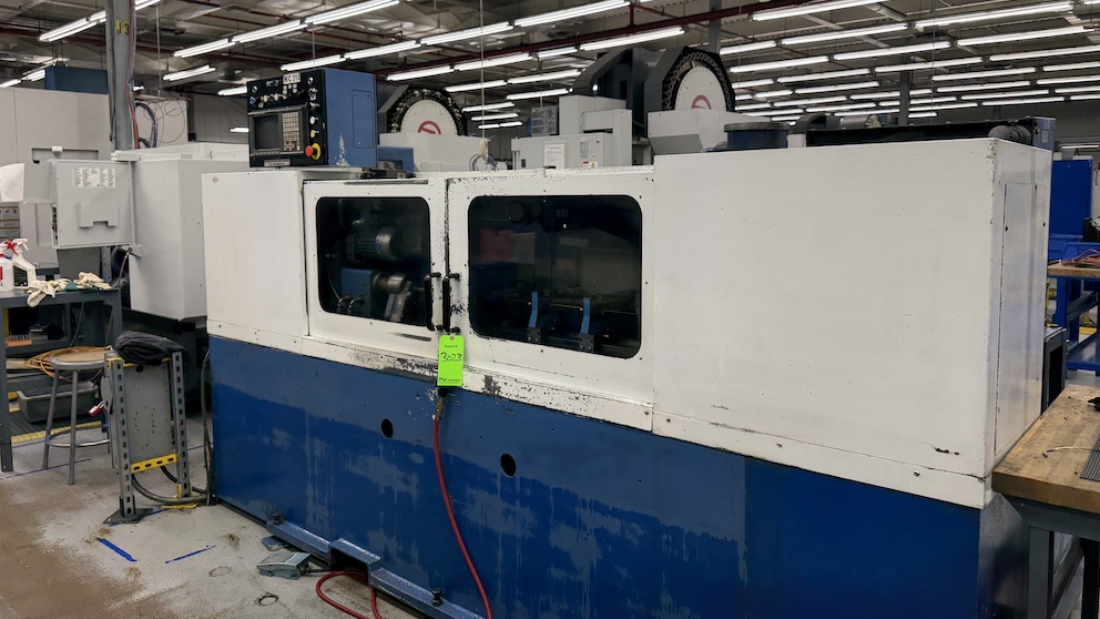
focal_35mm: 27
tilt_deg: -4.2
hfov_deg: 69.9
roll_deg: +0.2
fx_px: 788
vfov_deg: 42.7
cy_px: 251
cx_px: 542
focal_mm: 6.76
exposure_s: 1/184
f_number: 1.78
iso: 125
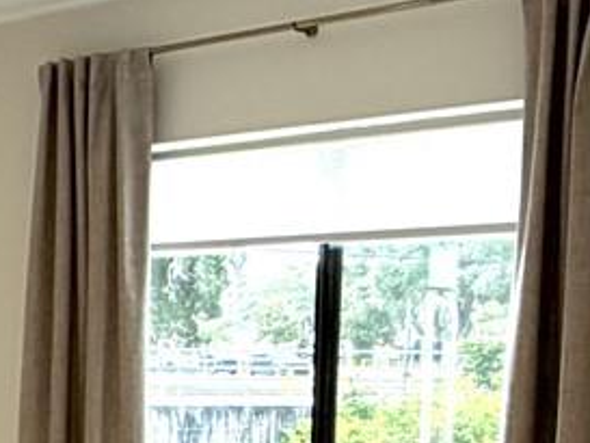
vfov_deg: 17.6
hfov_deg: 20.3
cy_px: 428
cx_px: -307
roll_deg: -0.3
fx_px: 1398
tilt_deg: -3.2
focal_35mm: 82
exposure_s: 1/120
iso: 64
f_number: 2.2
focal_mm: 2.22
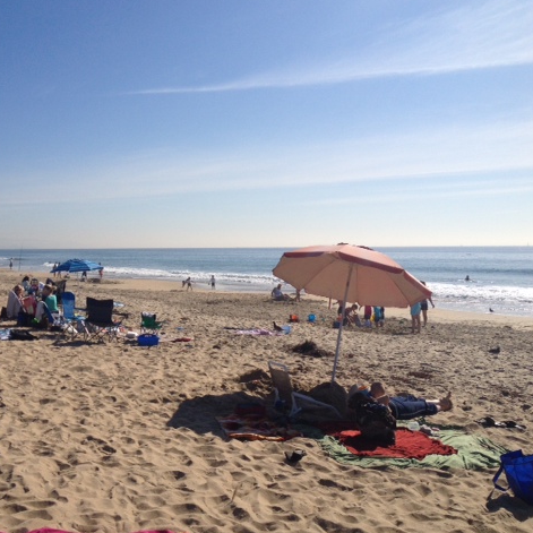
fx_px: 732
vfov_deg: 40.0
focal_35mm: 42
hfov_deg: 39.6
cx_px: 187
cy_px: 264
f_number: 2.4
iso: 50
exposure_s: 1/4608
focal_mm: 4.28
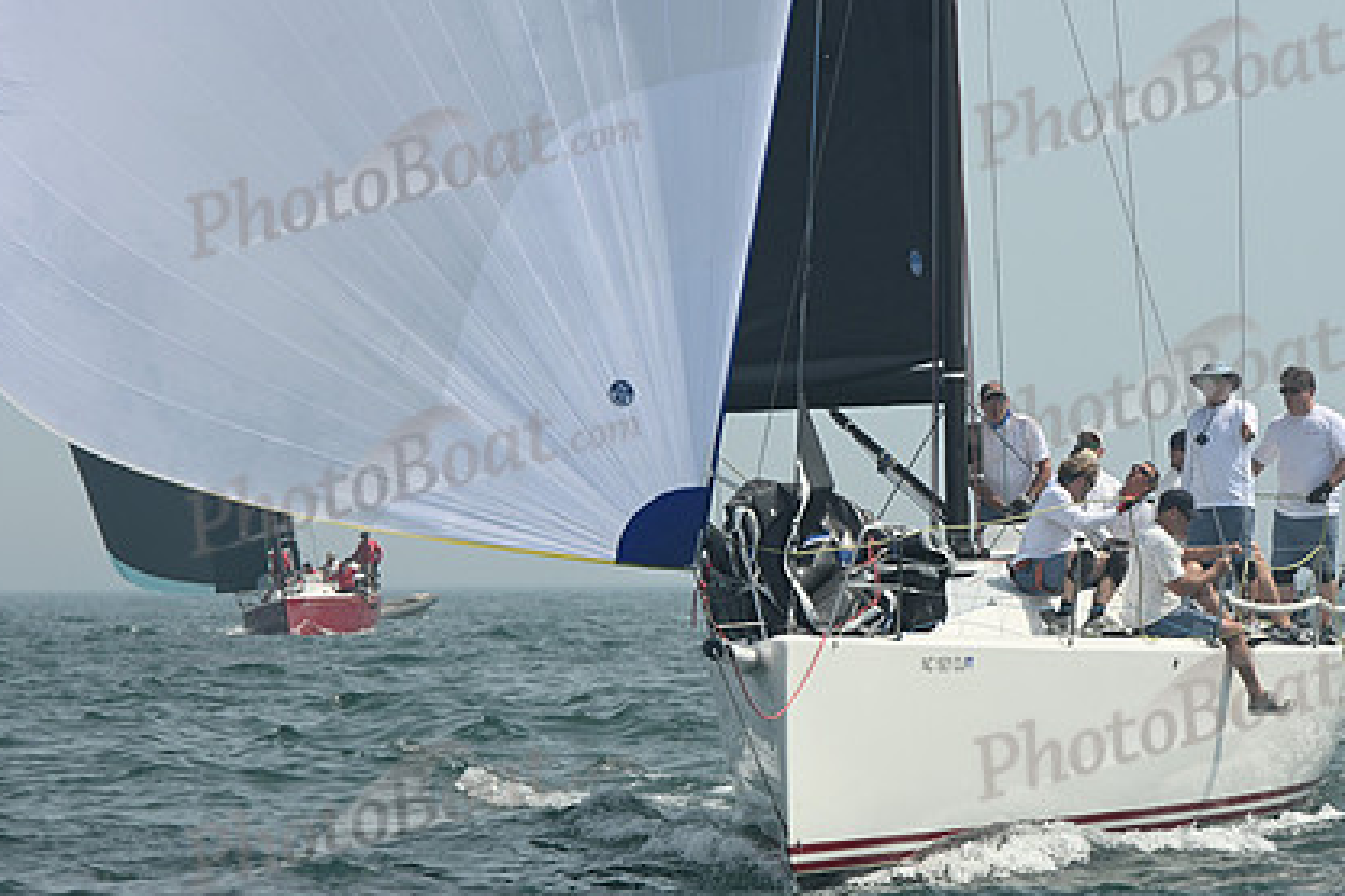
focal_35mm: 271
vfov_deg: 5.1
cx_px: 810
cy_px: 595
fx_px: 10124
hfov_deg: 7.6
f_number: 8
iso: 320
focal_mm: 195
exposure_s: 1/1250
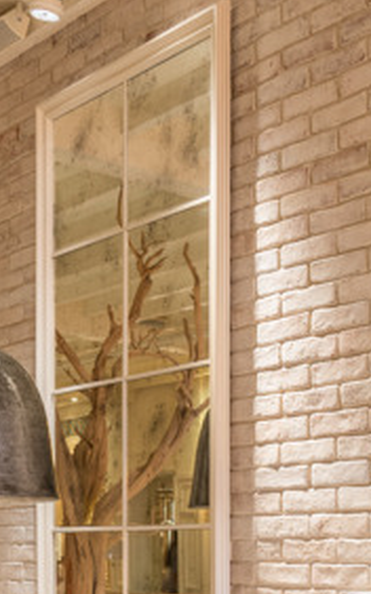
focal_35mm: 74
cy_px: 572
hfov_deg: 17.5
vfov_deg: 26.6
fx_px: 1198
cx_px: 270
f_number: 11
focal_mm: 16
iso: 100
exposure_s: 2.5
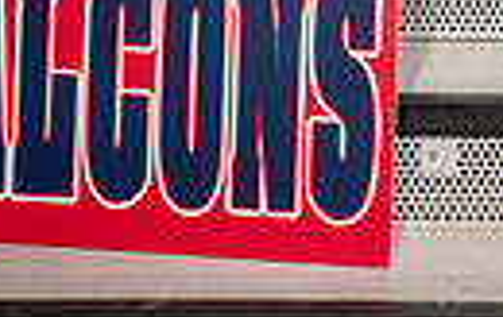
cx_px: 457
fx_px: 2900
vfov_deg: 6.0
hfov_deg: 9.9
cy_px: -499
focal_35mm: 211
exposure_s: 1/320
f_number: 7.1
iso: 200
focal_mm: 60
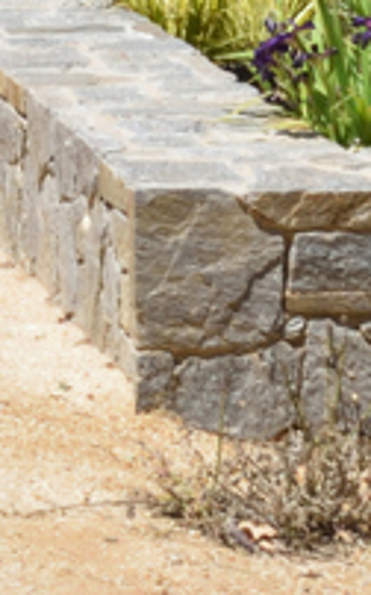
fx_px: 4196
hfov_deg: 4.9
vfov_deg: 7.9
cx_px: -577
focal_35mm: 259
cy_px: -404
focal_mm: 32
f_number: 11
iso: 200
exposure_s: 1/125
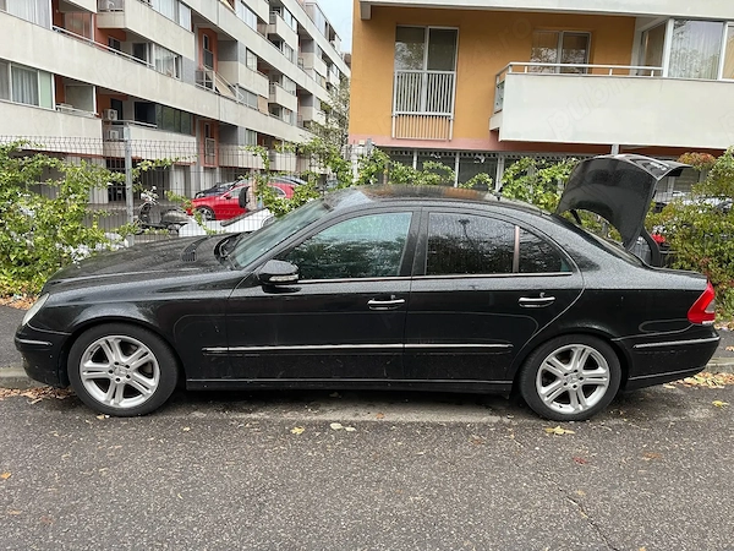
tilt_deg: -11.2
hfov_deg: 69.4
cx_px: 367
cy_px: 276
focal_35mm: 25
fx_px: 530
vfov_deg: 54.9
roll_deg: -2.5
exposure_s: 1/60
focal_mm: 5.1
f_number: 1.6
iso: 250
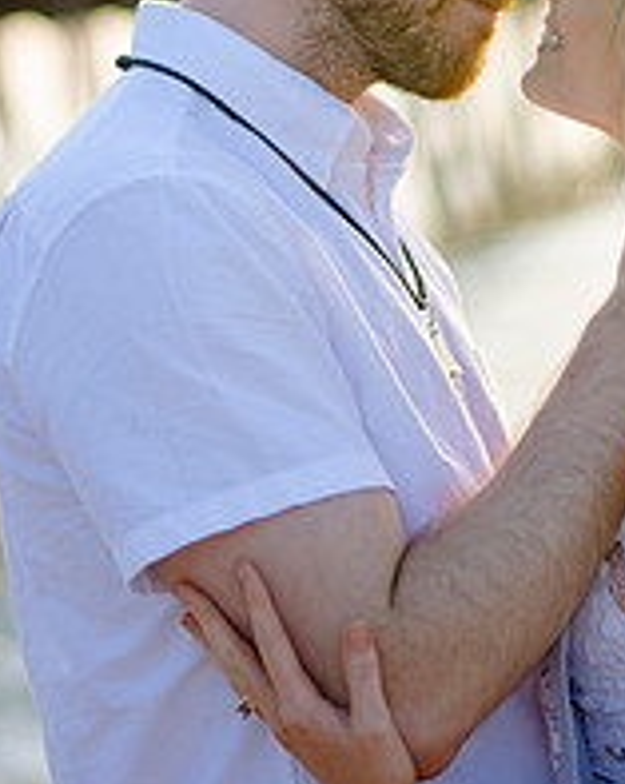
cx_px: 438
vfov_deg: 11.8
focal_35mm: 161
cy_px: -36
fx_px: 3731
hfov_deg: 9.6
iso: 100
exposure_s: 1/400
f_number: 1.8
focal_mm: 50
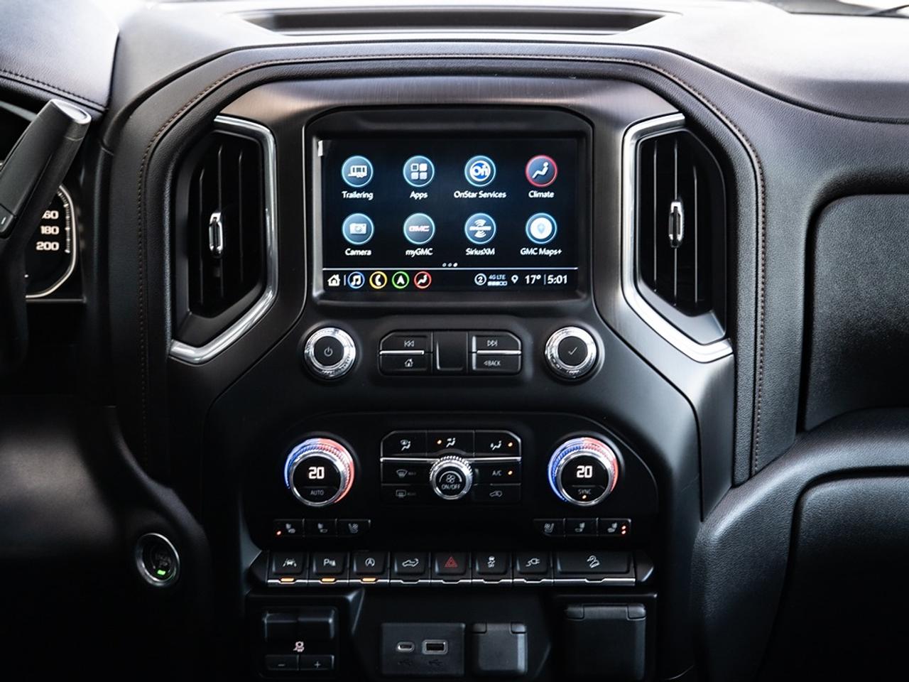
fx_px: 1563
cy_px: 229
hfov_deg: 32.4
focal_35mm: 60
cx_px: 457
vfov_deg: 24.5
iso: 500
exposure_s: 1/50
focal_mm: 40
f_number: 4
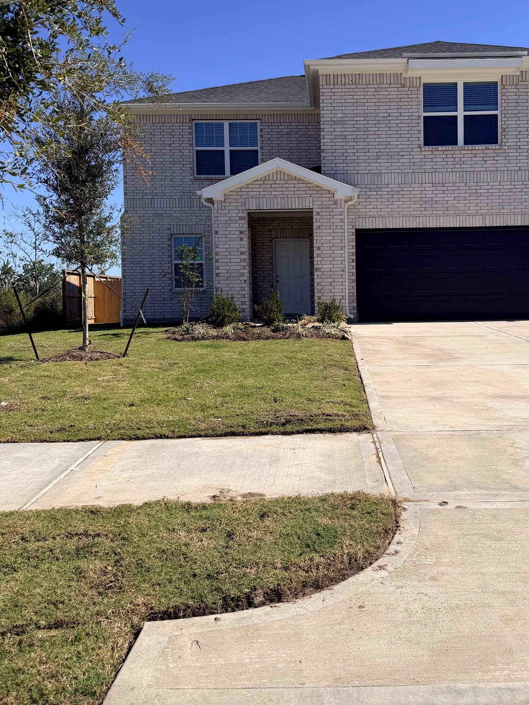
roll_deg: +0.6
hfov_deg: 43.7
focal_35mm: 32
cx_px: 338
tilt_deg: -0.3
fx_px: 652
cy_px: 307
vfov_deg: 56.6
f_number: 1.78
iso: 80
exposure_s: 1/7353
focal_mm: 6.76
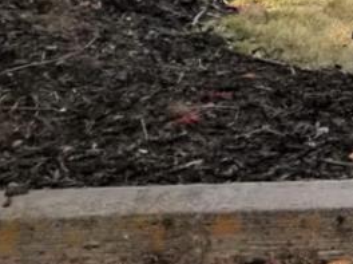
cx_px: 830
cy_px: -367
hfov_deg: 11.3
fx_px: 1507
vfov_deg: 9.0
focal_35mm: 148
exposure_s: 1/2048
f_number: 1.7
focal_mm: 4.25
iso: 50
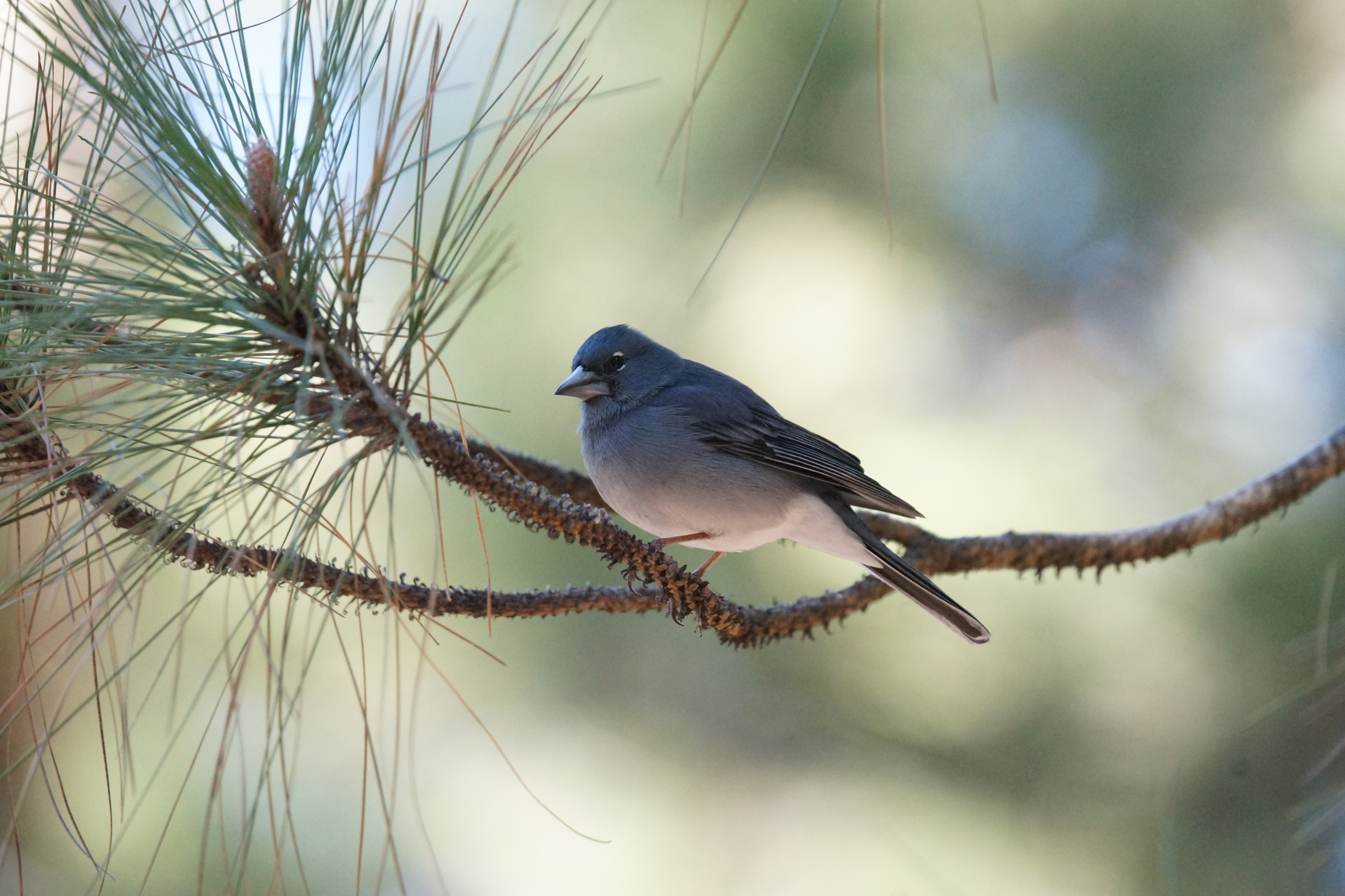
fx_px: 15541
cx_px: 683
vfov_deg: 3.3
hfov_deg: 5.0
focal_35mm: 416
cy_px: 435
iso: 6400
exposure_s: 1/1000
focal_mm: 400
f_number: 5.6
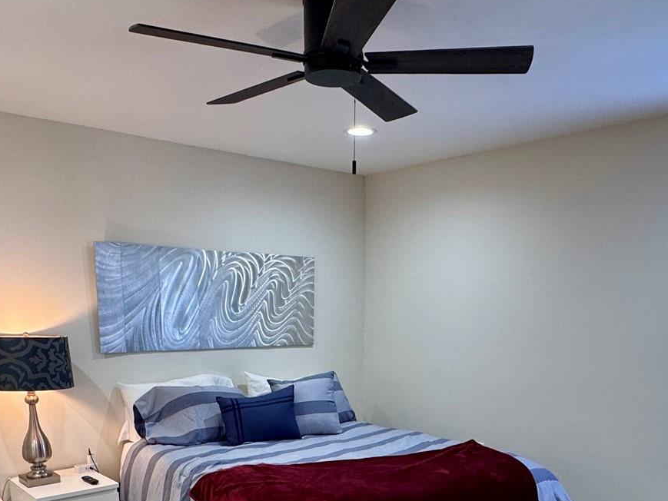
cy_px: 445
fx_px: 637
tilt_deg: -13.5
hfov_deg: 55.3
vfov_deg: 40.0
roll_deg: -0.1
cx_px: 349
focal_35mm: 33
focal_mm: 2.22
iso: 200
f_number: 2.2
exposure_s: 1/60
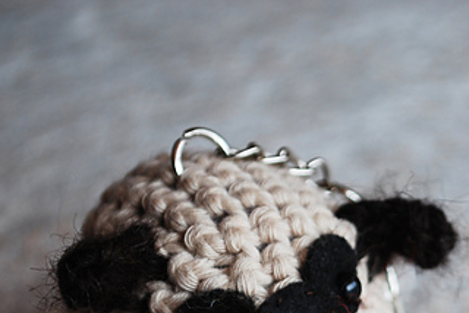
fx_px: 2151
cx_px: 396
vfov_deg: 8.3
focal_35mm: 165
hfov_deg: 12.4
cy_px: 304
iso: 200
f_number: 5.6
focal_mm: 55
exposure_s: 1/80
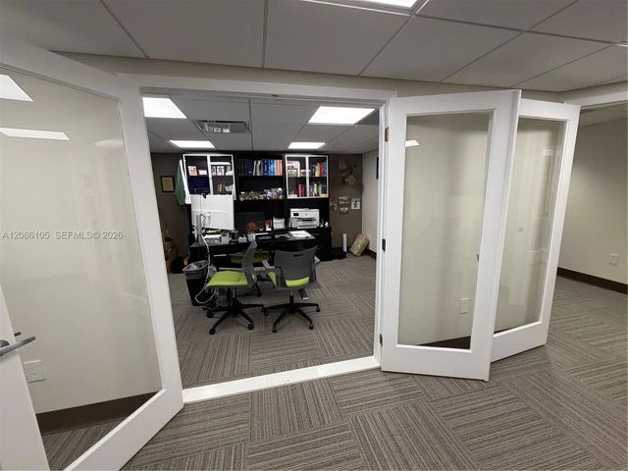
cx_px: 314
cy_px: 236
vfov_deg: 85.7
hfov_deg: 102.1
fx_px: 254
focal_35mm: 14
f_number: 2.2
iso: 160
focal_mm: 2.22
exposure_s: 1/120
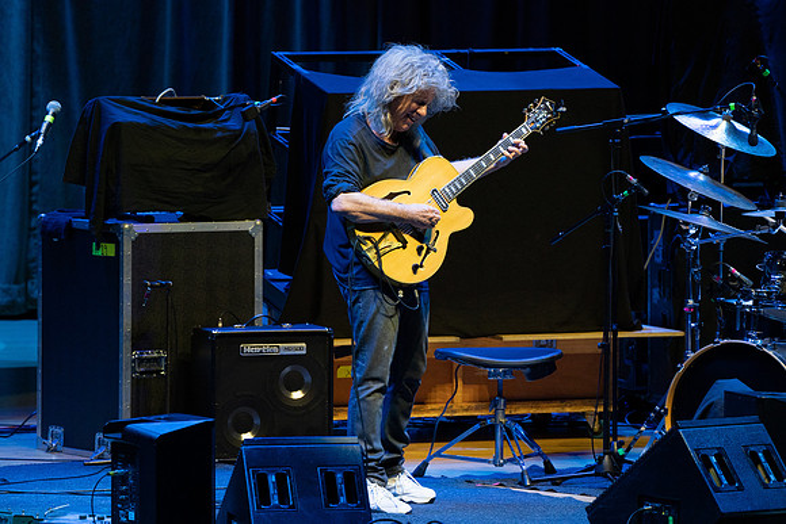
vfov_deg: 4.1
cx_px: 393
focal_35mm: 339
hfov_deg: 6.1
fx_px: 7403
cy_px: 262
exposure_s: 1/320
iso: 3200
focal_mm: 339
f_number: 7.1
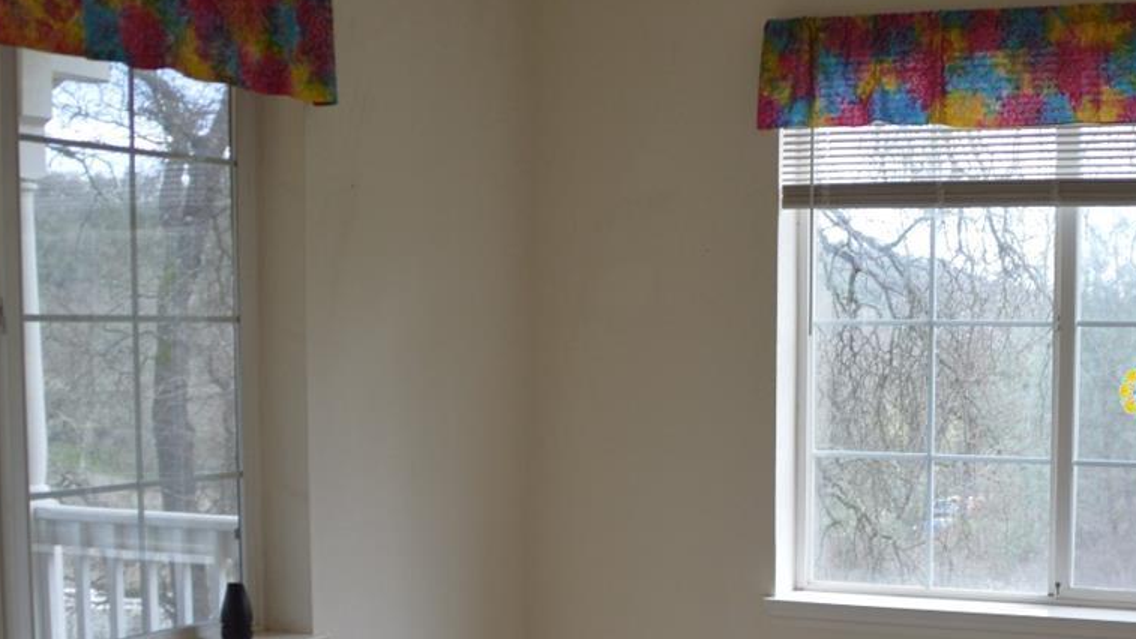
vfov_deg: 21.2
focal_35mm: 56
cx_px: 912
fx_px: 1687
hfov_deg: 36.0
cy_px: 500
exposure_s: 1/40
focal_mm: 18
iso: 200
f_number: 3.5
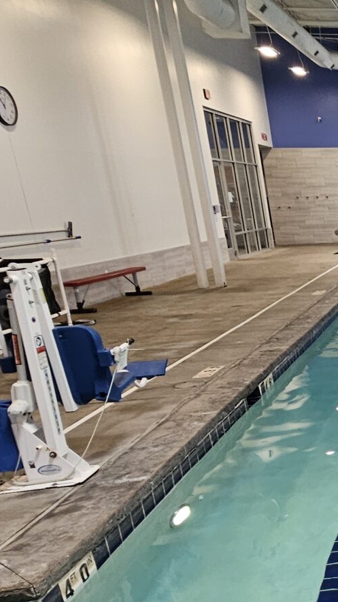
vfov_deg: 48.6
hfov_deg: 20.3
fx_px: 654
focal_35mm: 41
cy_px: 396
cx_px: 613
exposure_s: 1/60
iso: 80
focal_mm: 2.2
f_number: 2.2
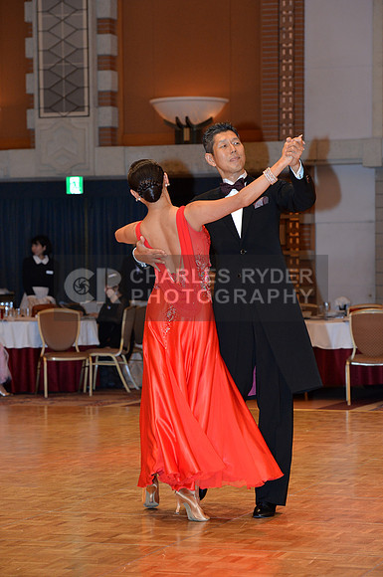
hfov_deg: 11.8
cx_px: 192
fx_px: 1857
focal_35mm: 116
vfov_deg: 17.7
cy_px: 288
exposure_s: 1/250
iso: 1600
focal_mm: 116
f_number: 5.6
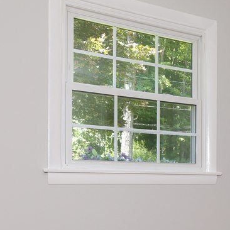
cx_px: 346
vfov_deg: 32.4
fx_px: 391
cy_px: 163
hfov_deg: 25.0
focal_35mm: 52
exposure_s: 1/125
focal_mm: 14
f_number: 8
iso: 400
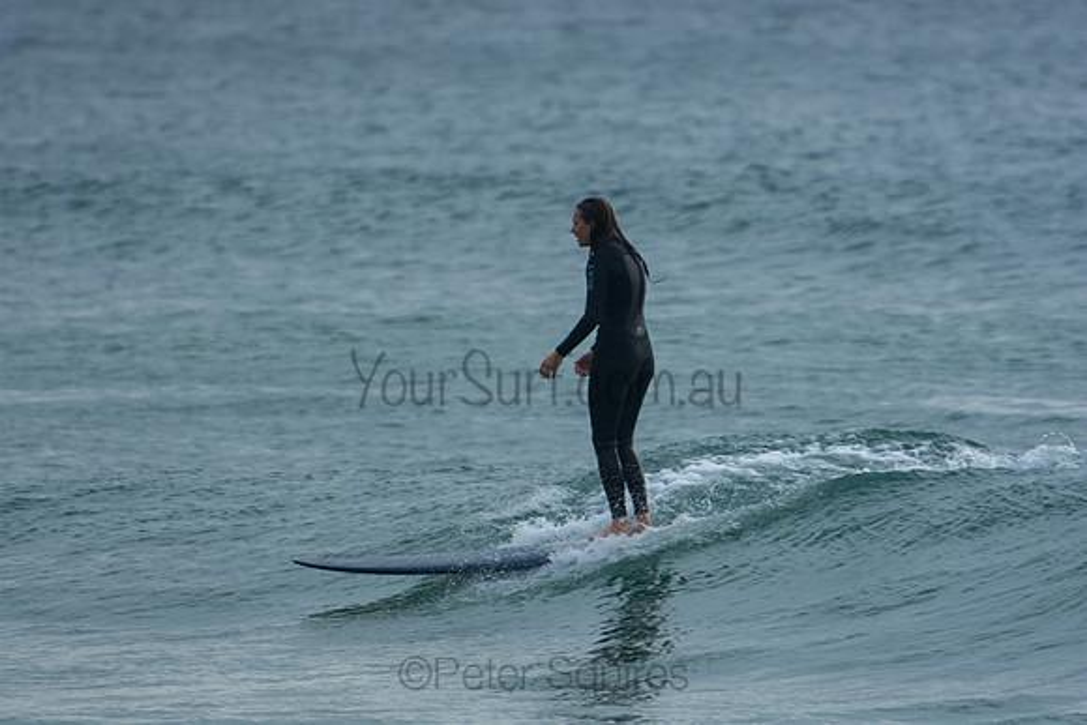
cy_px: 362
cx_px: 544
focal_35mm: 600
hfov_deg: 3.4
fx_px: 18120
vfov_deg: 2.3
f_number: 5.6
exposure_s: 1/1000
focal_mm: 400
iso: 360
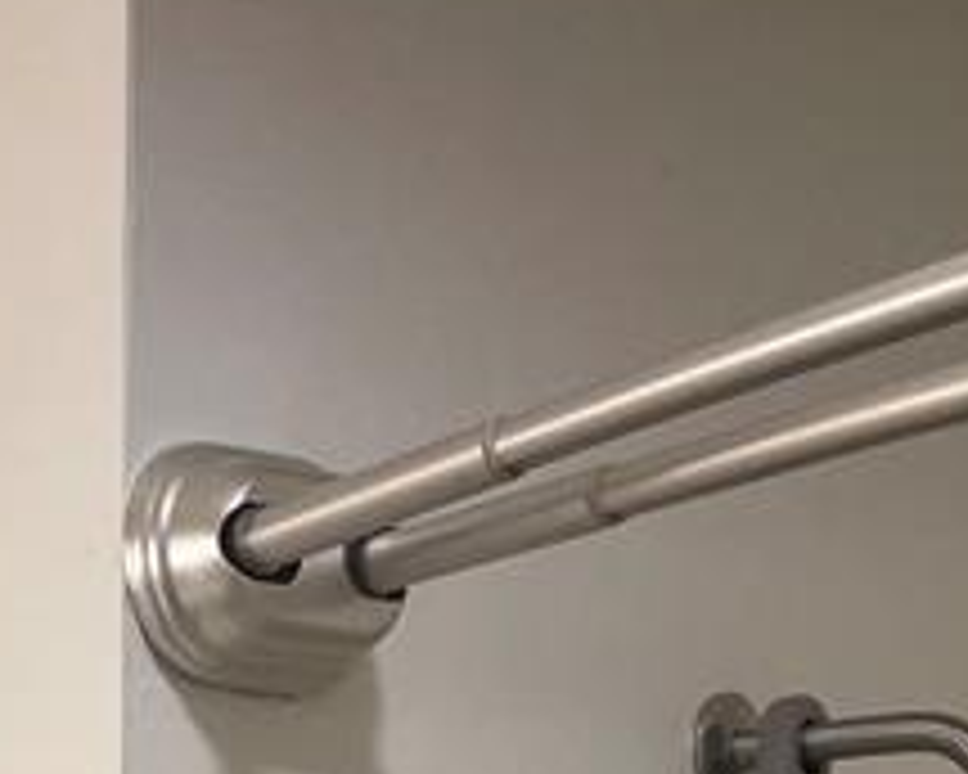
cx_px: 86
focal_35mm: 121
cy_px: 1665
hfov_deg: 15.7
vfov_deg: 11.2
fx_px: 3467
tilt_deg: -4.1
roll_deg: +0.4
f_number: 1.6
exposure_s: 1/120
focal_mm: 4.2
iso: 50
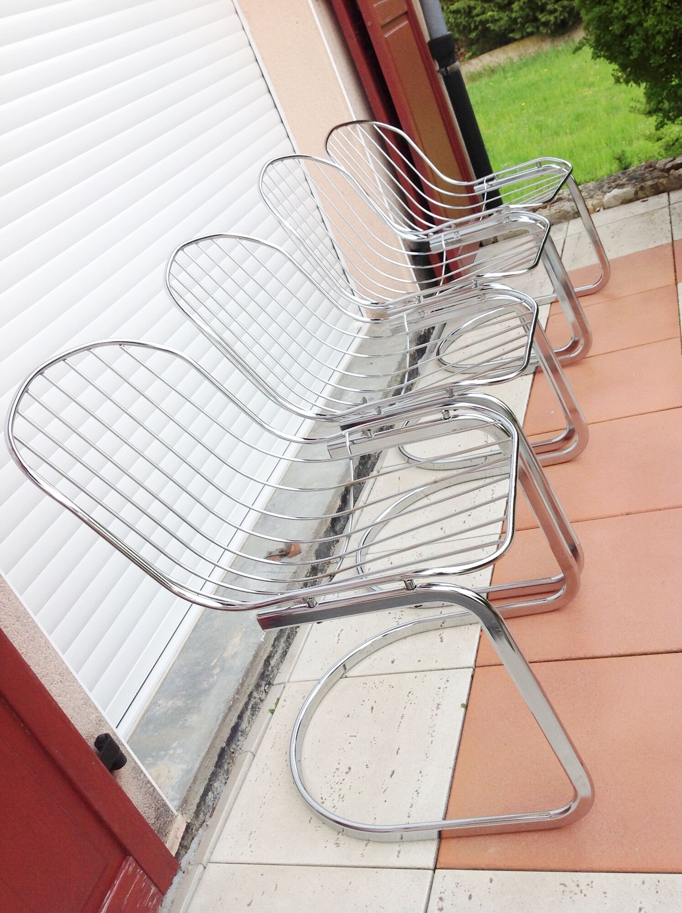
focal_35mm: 35
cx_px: 341
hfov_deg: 40.6
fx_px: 922
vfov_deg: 52.7
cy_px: 456
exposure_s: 1/203
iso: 50
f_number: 2.4
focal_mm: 4.28
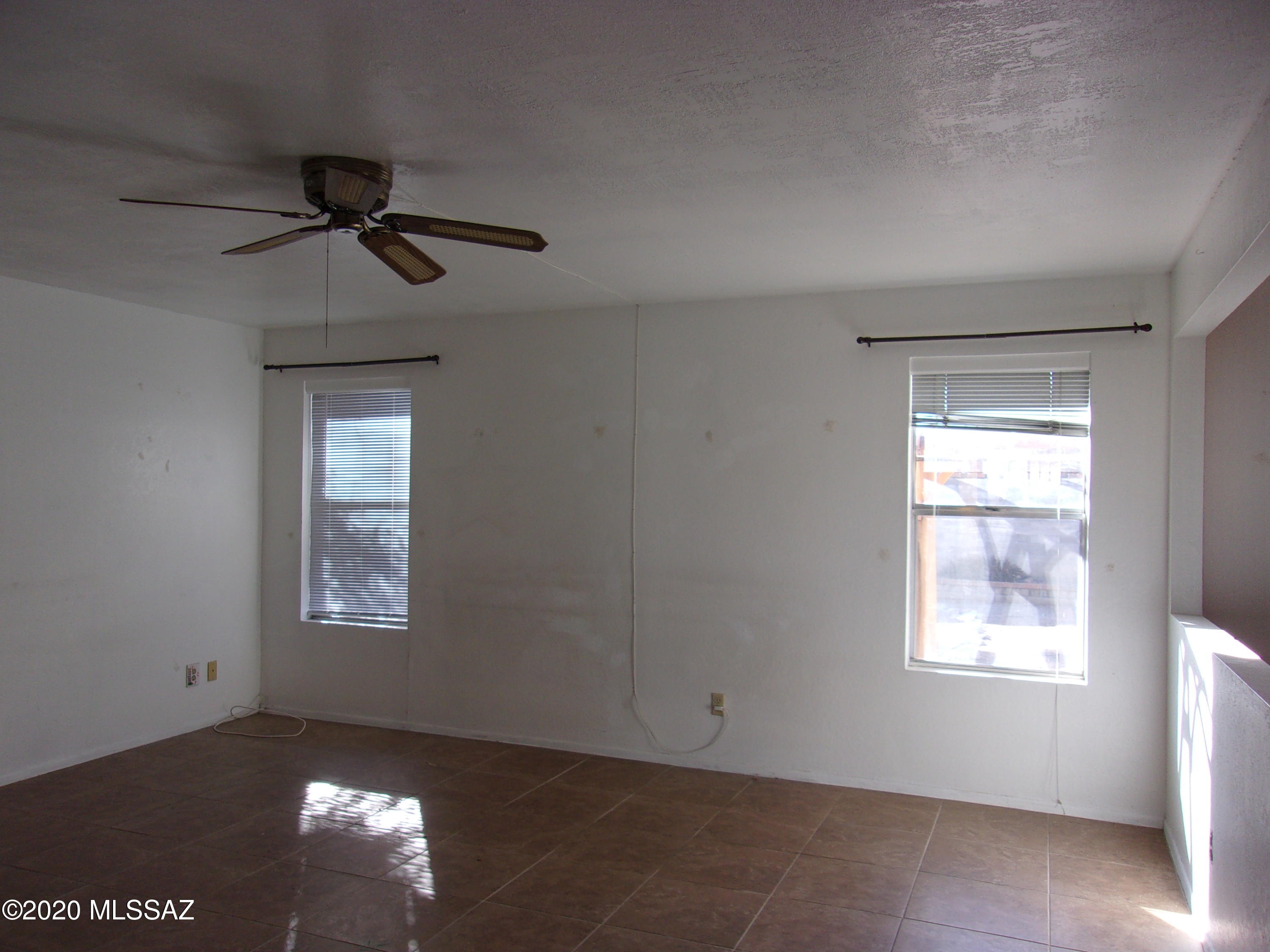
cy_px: 476
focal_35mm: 27
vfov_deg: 51.4
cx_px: 635
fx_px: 991
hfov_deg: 65.3
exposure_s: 1/100
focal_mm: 4.9
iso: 80
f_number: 3
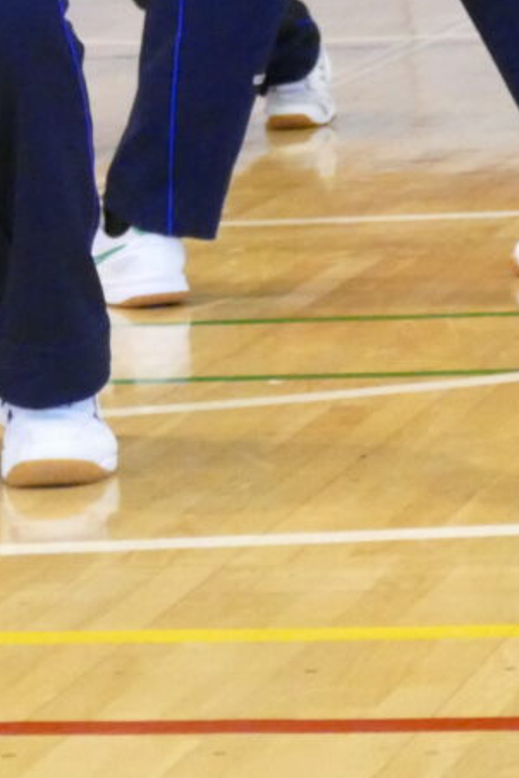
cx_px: 91
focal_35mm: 266
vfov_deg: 7.7
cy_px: -136
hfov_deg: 5.2
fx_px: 5752
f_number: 3.6
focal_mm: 24.33
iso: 3200
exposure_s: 1/50
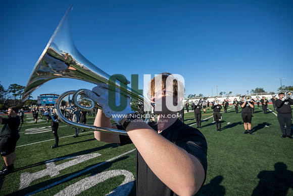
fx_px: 114
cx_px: 146
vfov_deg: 81.2
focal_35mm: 14
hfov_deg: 104.2
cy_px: 98
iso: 160
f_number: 4
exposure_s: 1/2000
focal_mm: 14
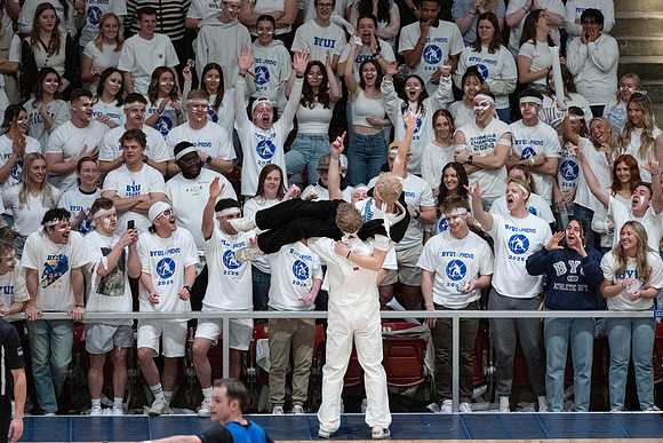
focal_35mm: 239
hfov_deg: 8.6
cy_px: 244
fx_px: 4393
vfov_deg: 5.8
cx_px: 393
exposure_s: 1/800
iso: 6400
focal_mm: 200
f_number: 2.8
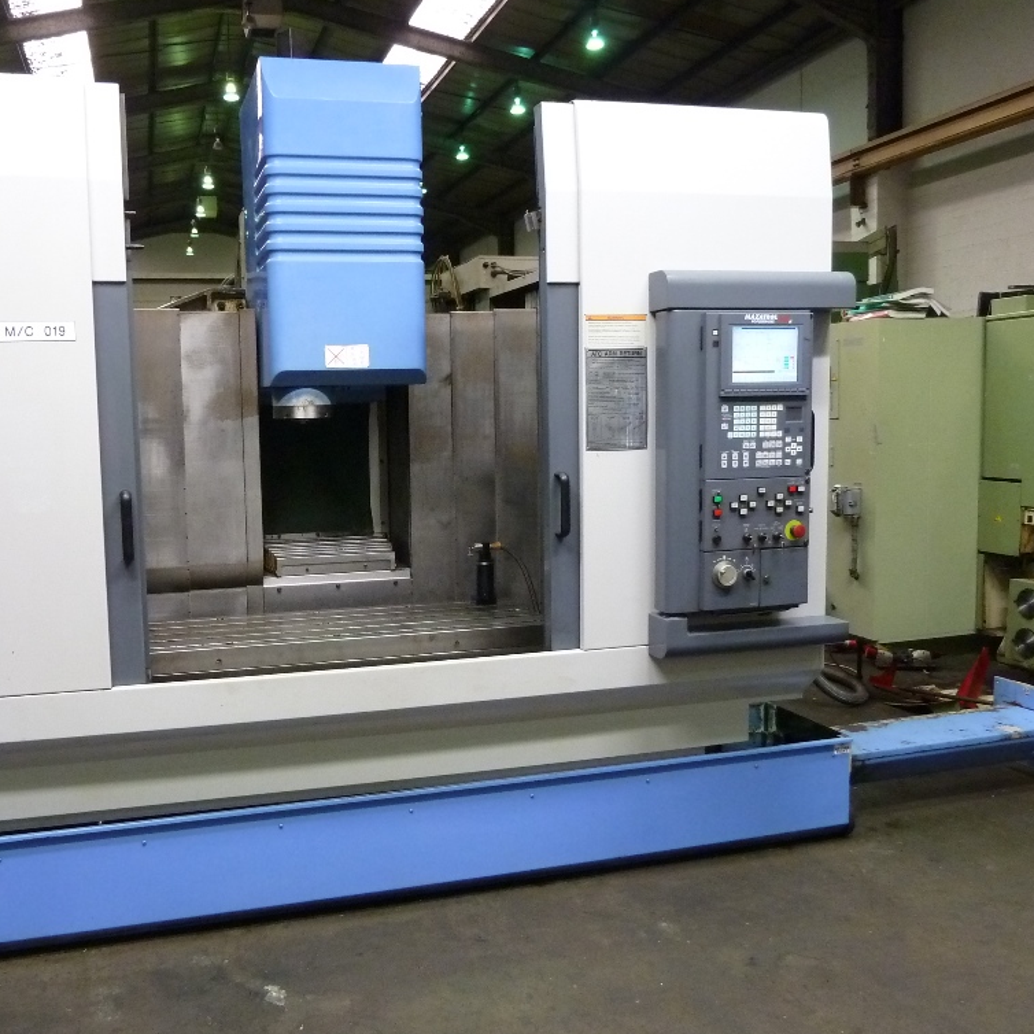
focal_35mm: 30
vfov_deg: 54.0
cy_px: 520
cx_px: 394
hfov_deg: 53.5
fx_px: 1014
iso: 400
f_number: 3.3
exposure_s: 1/25
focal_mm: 4.1
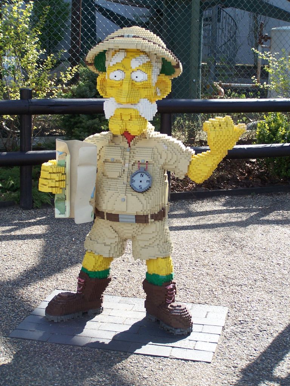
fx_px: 748
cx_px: 145
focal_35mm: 67
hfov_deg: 21.9
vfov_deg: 29.0
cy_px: 193
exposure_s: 1/350
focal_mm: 11.1
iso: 80
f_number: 3.2
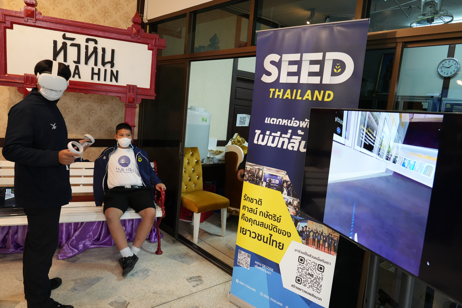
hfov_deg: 69.4
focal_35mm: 26
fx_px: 334
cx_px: 231
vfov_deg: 49.6
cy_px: 154
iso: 3200
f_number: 5.6
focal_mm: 26
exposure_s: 1/40
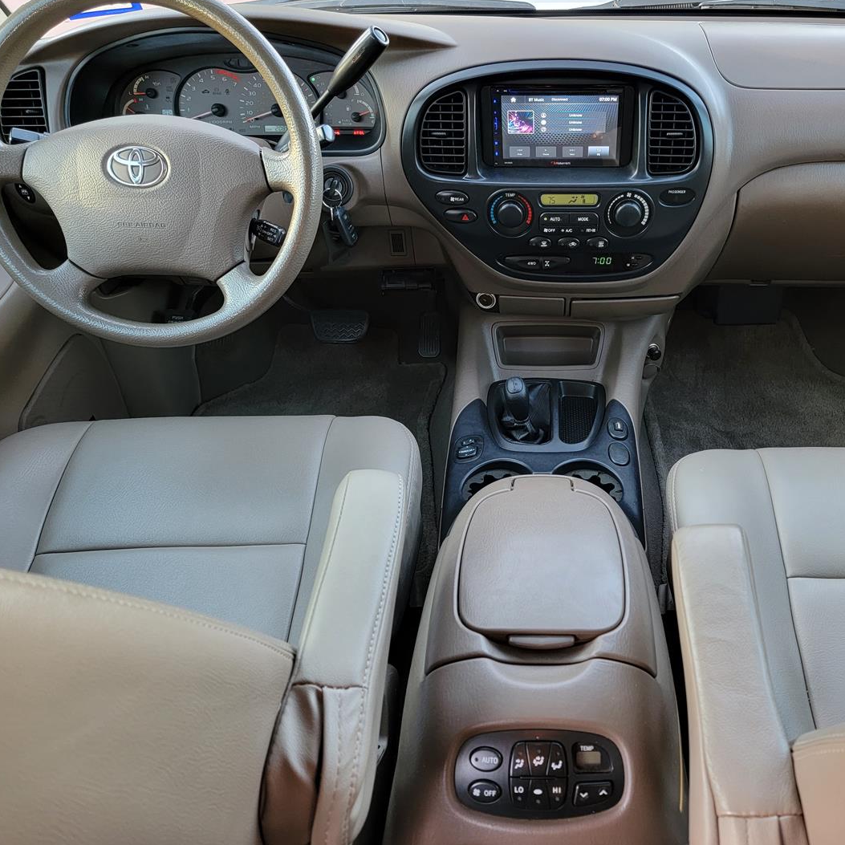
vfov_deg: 55.6
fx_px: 801
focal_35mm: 29
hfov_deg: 54.9
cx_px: 532
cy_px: 422
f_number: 1.8
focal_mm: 6.7
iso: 160
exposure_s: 1/40
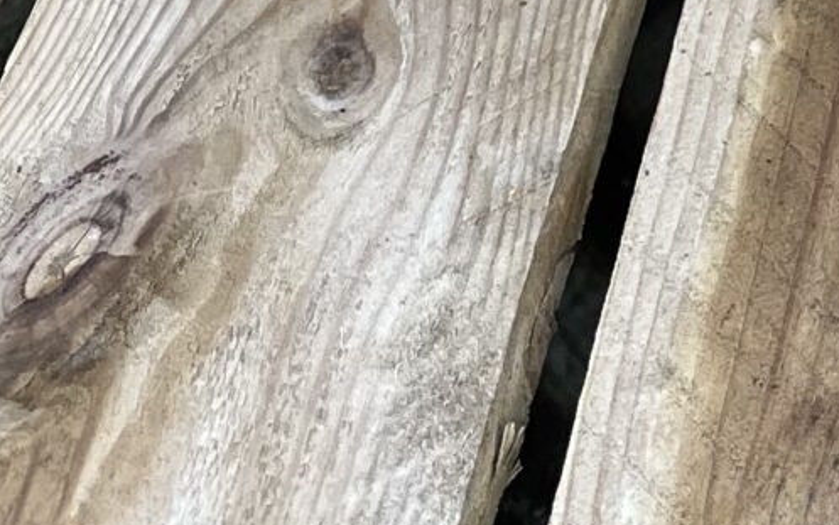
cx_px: 1553
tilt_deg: -32.5
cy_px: -1612
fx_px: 3248
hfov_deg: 13.2
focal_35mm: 142
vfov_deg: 6.9
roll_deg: +1.8
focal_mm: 5.1
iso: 50
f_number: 1.6
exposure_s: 1/122
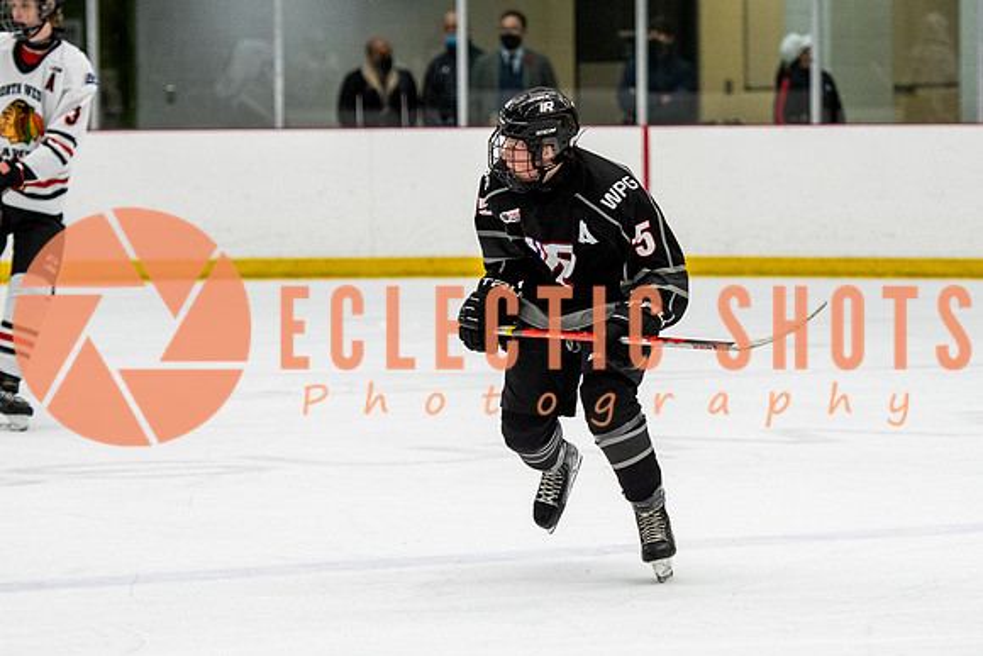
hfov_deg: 8.6
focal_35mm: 240
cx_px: 566
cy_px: 317
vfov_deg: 5.7
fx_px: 6546
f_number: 2.8
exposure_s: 1/640
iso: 1250
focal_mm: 112
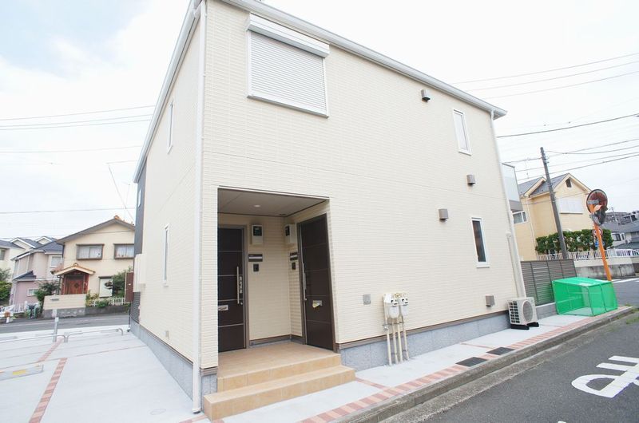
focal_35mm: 24
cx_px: 320
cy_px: 212
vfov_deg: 52.9
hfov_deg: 73.8
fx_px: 425
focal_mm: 16
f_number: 8
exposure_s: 1/250
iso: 200
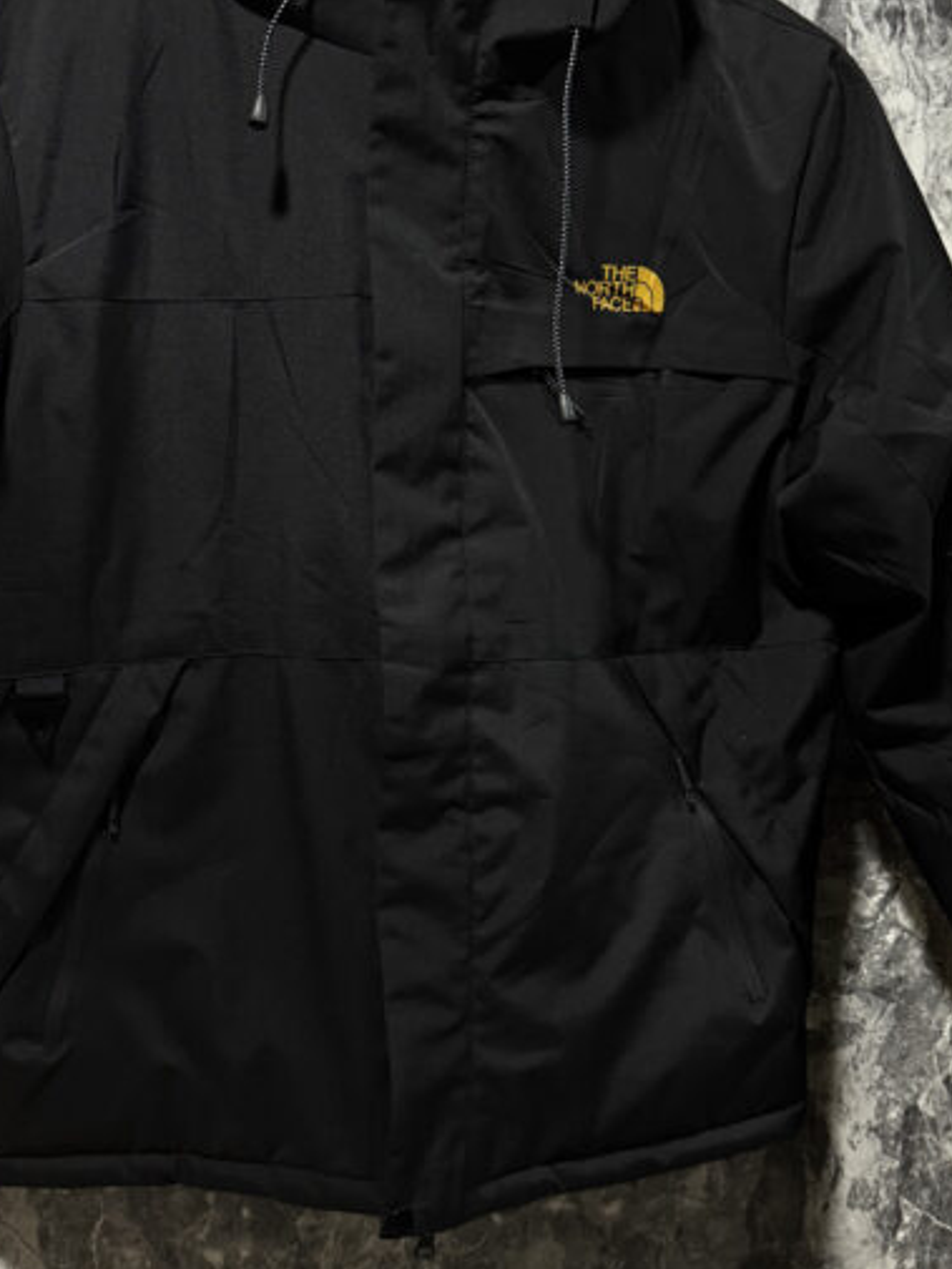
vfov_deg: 49.0
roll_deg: +1.5
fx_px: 1393
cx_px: 374
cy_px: 618
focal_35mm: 38
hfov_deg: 37.6
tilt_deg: -11.3
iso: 640
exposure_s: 1/60
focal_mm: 6.76
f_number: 1.78
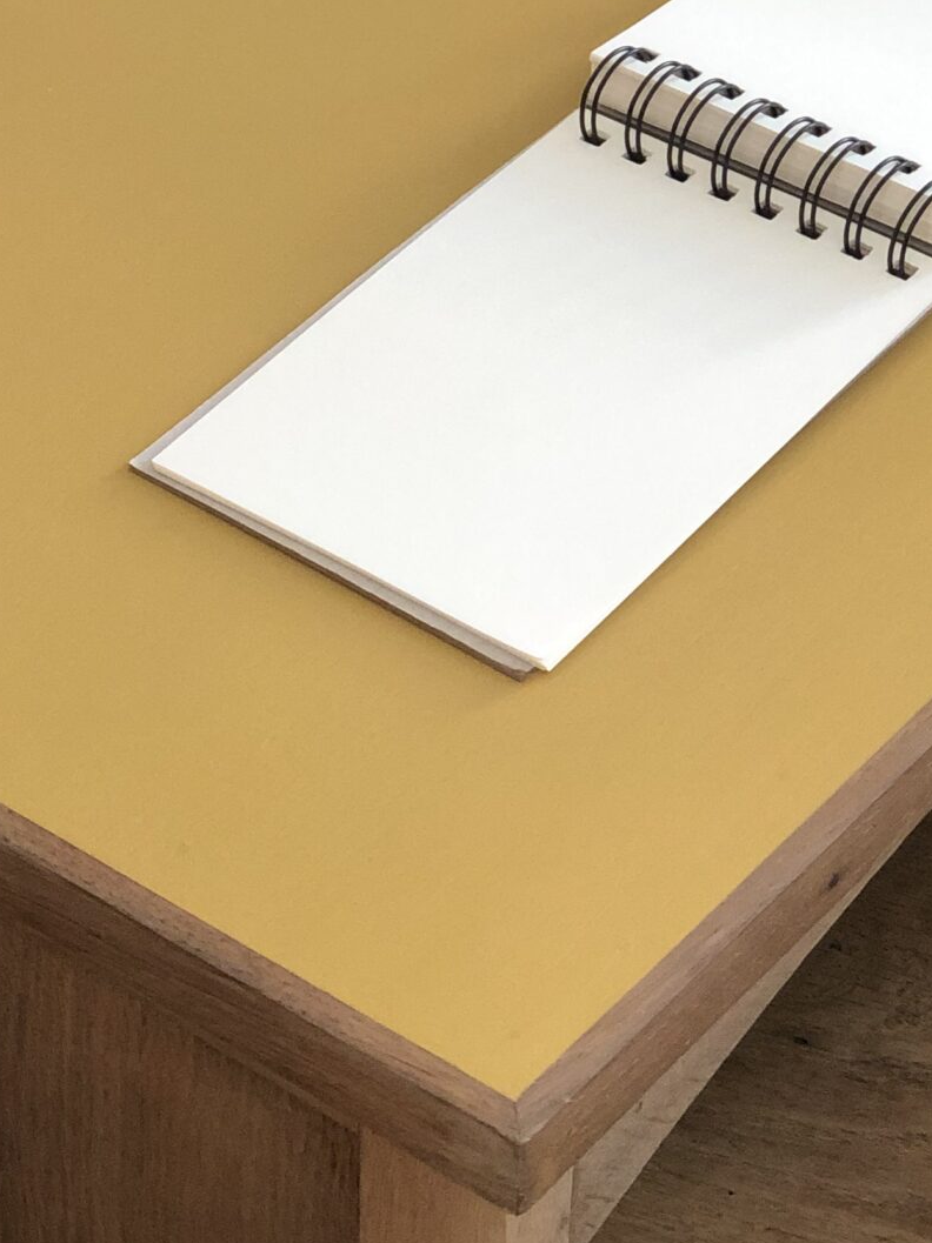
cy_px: 507
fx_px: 4526
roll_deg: +1.8
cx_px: 153
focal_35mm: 126
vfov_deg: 15.6
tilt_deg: -41.0
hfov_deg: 11.7
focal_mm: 6
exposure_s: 1/30
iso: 100
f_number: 2.4
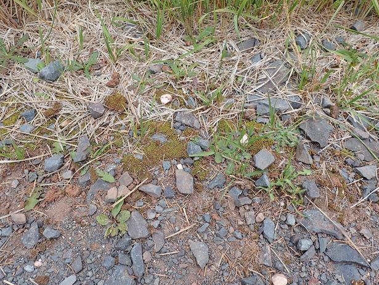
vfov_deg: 53.1
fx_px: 285
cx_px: 182
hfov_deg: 67.2
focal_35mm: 26
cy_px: 138
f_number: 2.8
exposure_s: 1/200
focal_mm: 4.5
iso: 100
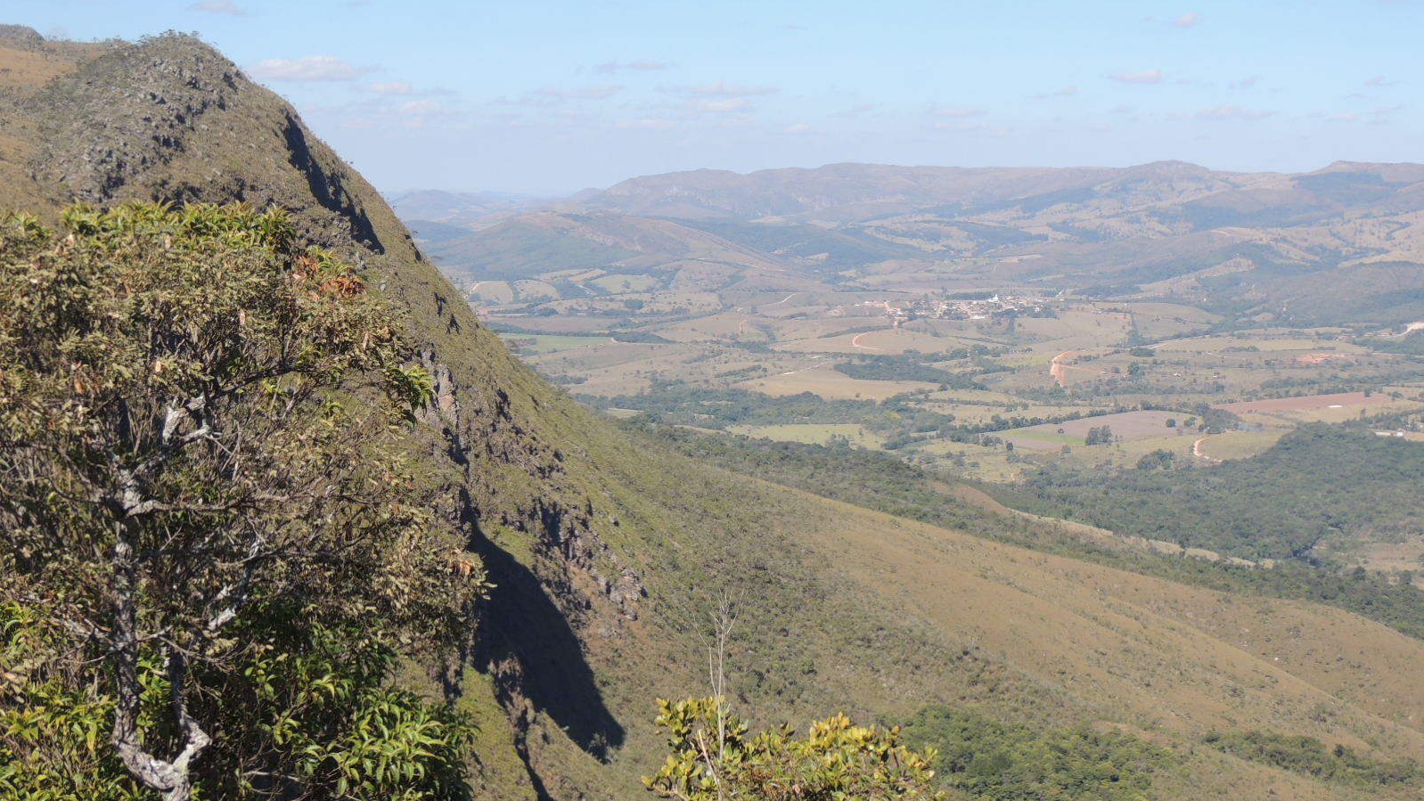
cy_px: 372
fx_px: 2266
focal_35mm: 60
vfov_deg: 20.0
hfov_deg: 34.9
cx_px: 712
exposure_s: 1/800
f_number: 3.7
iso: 100
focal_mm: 9.8
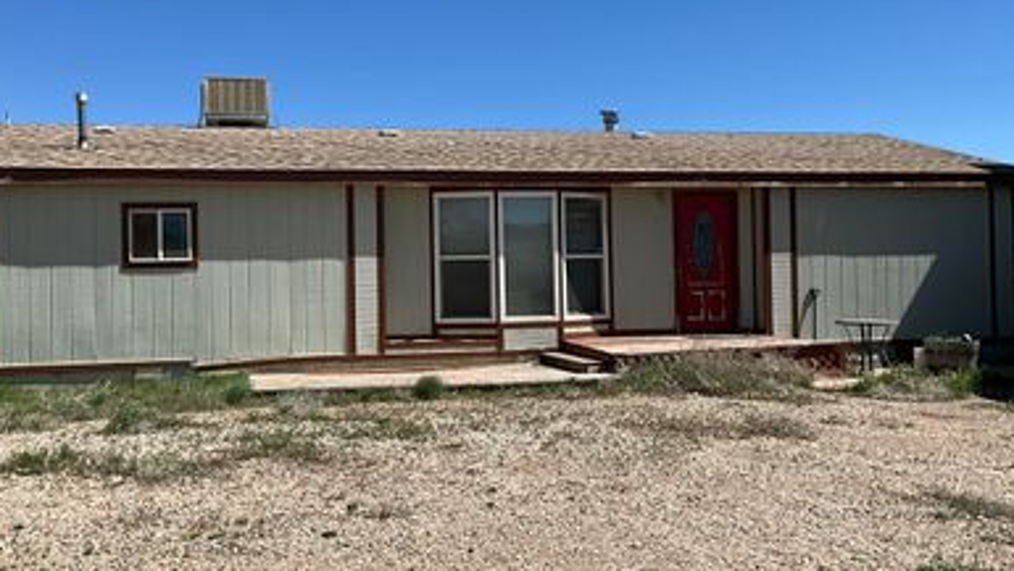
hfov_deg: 49.3
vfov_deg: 29.0
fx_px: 1103
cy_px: 254
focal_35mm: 41
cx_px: 461
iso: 25
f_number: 1.8
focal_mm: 3
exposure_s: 1/2538
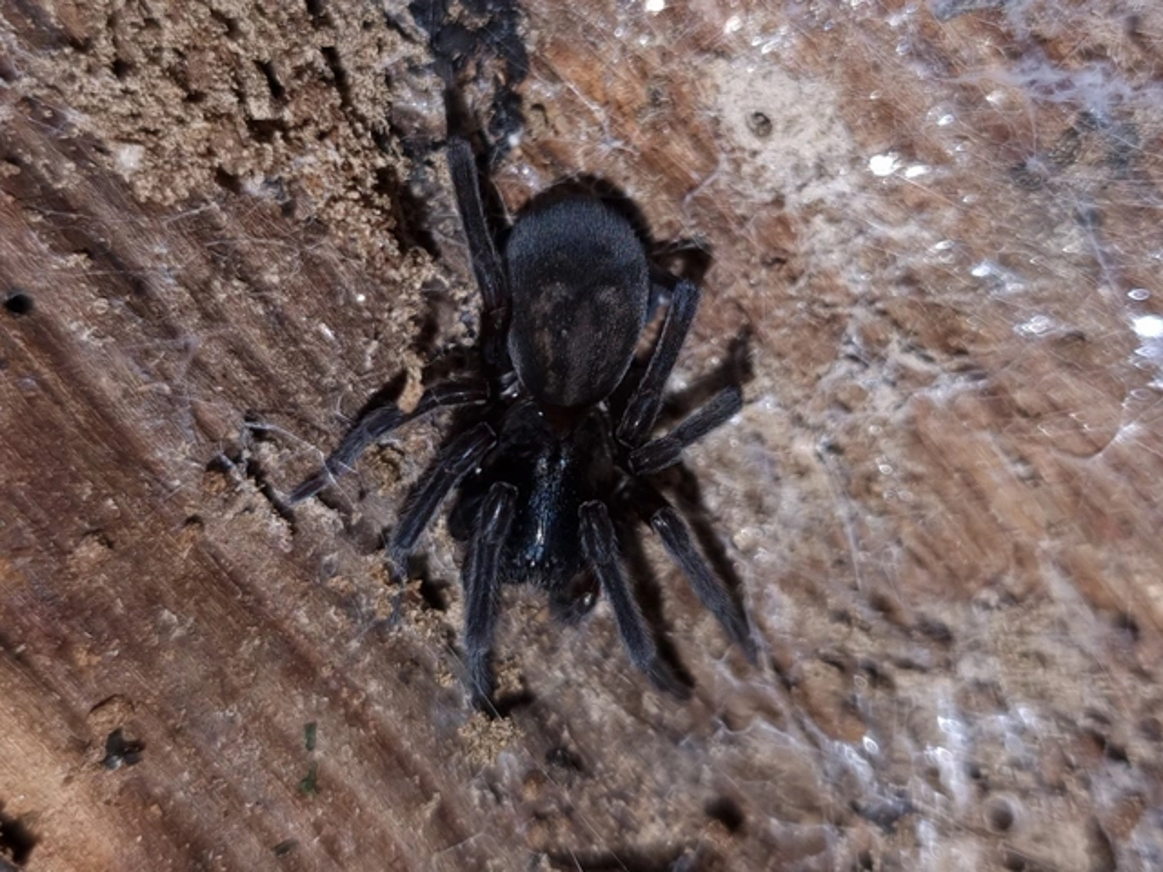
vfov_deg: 53.1
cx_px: 582
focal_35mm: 26
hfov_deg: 67.3
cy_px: 436
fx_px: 874
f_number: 1.8
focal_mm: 5.4
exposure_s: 1/435
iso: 50
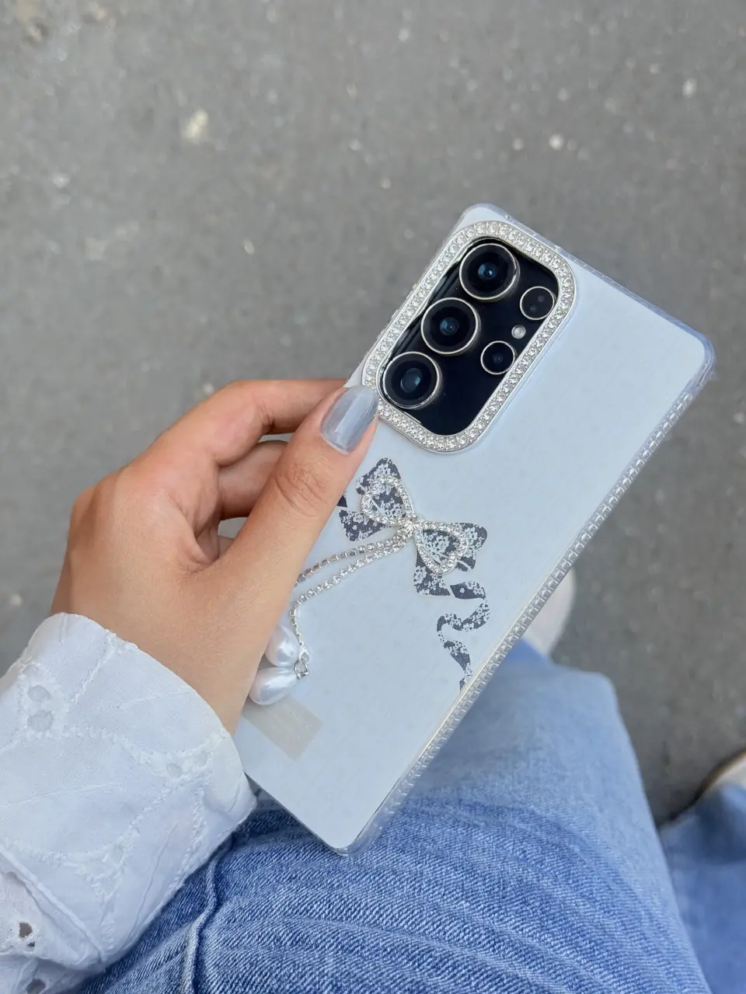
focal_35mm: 48
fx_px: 1379
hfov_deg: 30.3
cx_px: 373
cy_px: 497
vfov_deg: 39.7
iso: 64
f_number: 1.78
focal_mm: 6.76
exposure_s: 1/1185
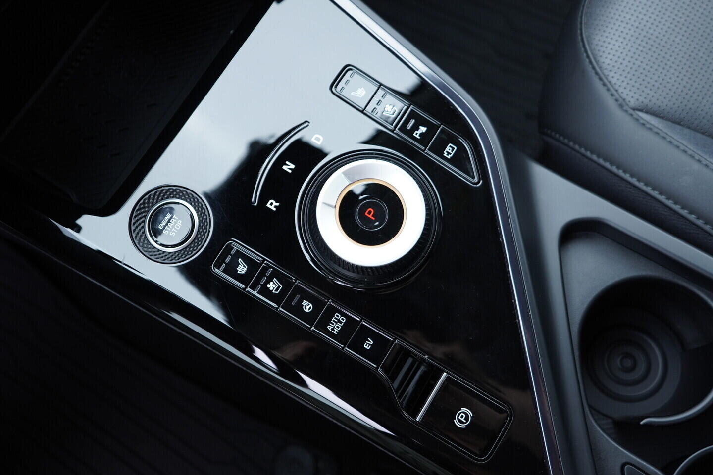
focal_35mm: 36
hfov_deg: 53.1
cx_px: 356
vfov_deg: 36.9
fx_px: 713
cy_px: 238
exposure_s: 1/40
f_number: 2.8
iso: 320
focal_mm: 24
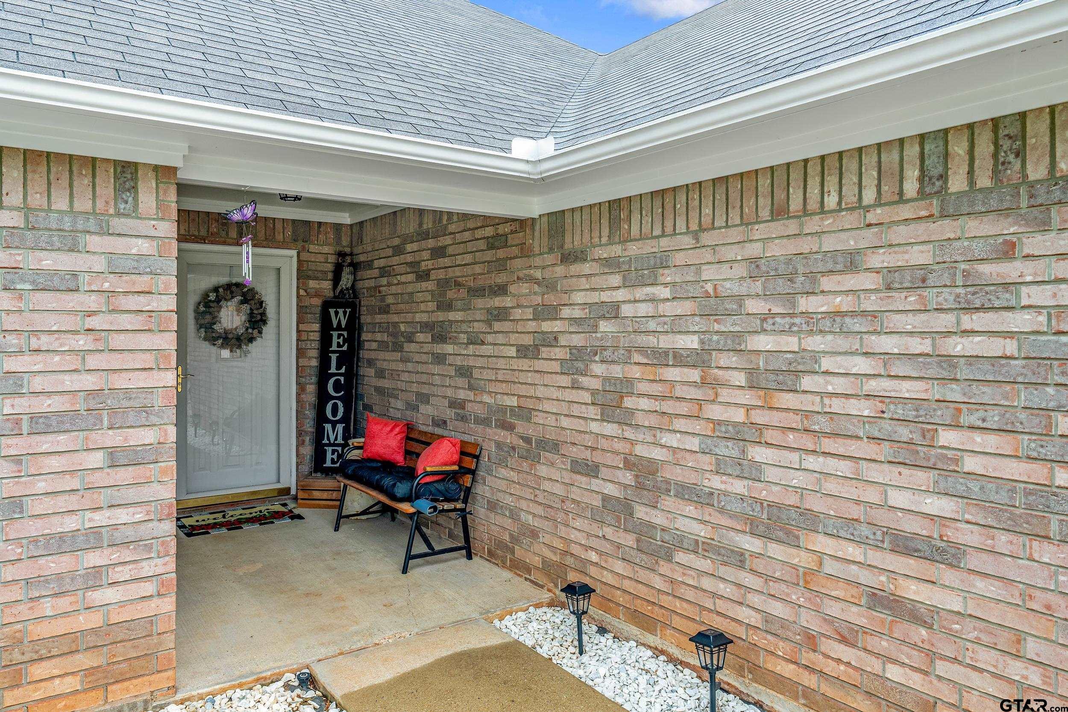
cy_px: 356
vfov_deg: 53.1
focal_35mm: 24
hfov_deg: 73.7
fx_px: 712
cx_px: 534
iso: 800
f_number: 8
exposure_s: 1/25
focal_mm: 24
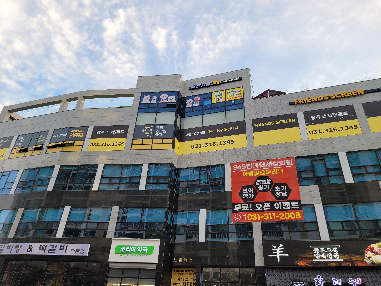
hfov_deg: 67.3
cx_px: 190
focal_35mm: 26
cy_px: 143
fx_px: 286
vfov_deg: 53.1
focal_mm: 5.4
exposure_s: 1/438
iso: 40
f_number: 1.8
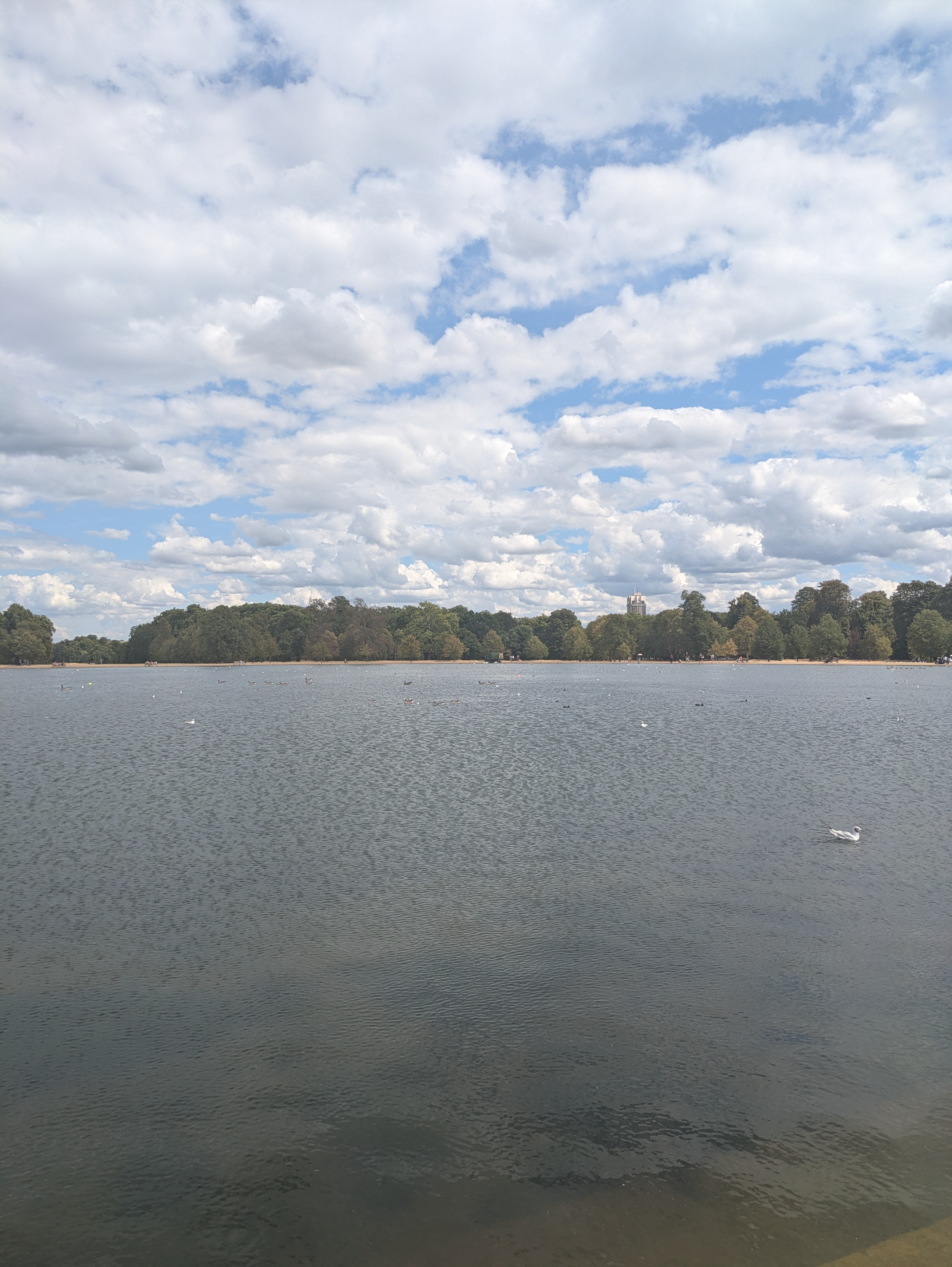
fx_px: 916
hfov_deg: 54.9
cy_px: 634
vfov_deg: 69.4
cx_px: 476
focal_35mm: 25
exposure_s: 1/2841
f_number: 1.89
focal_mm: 5.43
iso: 61
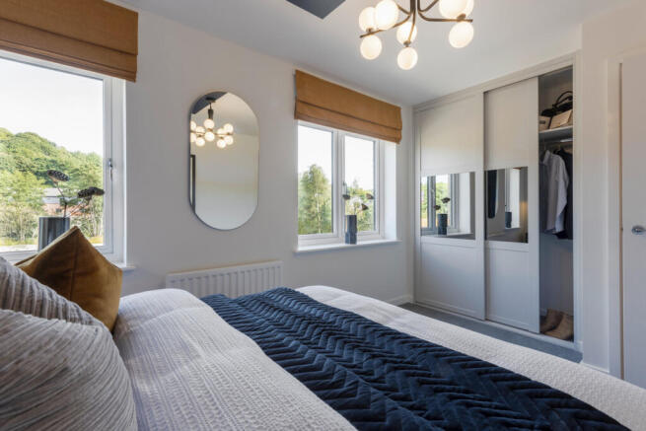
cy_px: 216
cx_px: 323
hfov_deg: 96.7
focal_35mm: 16
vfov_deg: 73.8
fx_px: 287
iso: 64
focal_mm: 16
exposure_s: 1/3
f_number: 16
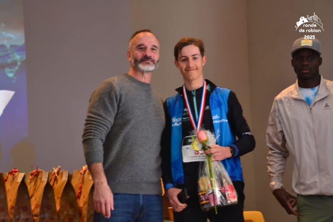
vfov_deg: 13.4
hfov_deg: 20.0
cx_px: 166
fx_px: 943
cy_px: 111
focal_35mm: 102
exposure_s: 1/30
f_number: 5.3
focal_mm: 68
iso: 800
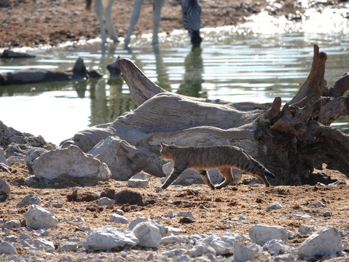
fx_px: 6713
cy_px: 131
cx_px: 179
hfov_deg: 3.0
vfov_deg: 2.2
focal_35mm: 666
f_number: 4
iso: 320
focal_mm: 220
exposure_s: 1/1600
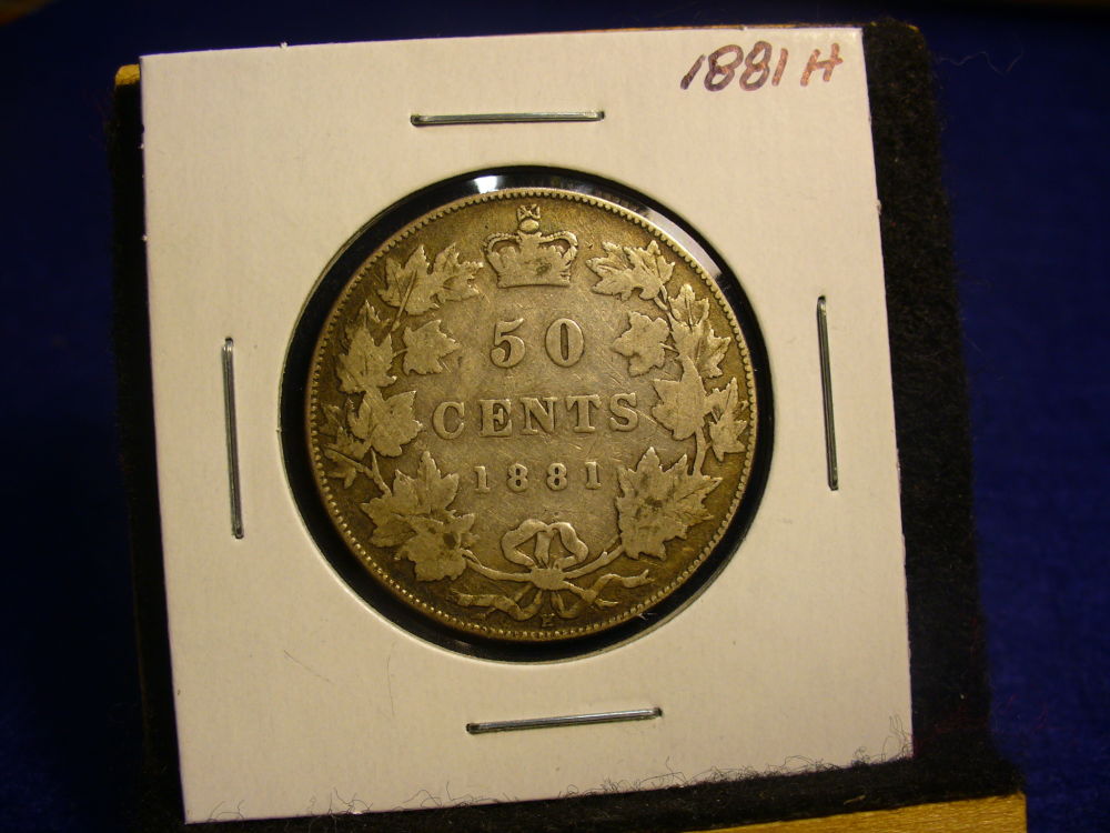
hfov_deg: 50.1
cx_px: 555
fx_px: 1186
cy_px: 416
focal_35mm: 37
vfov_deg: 38.7
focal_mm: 6.1
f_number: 2.8
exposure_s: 1/80
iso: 80
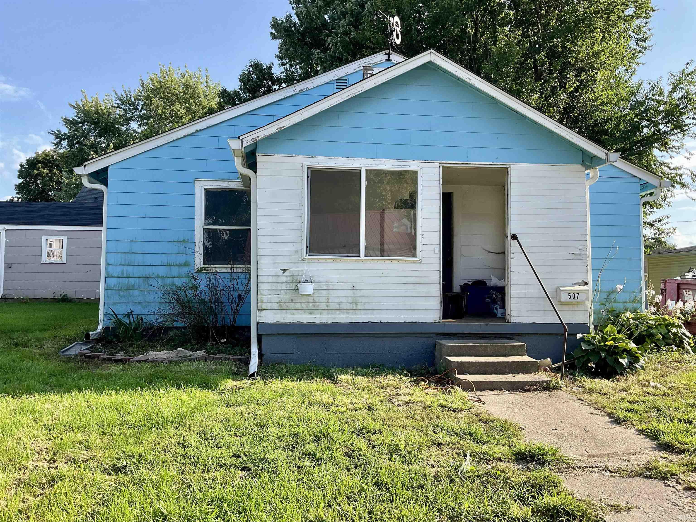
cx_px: 348
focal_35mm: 29
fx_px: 583
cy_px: 261
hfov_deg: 61.7
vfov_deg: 48.2
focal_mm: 3
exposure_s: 1/635
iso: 16
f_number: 1.8
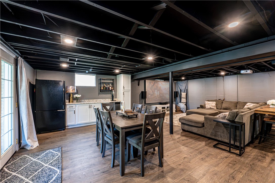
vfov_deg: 81.1
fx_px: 107
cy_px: 92
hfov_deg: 104.3
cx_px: 138
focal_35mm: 14
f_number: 8
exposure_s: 1/30
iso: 3200
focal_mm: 14
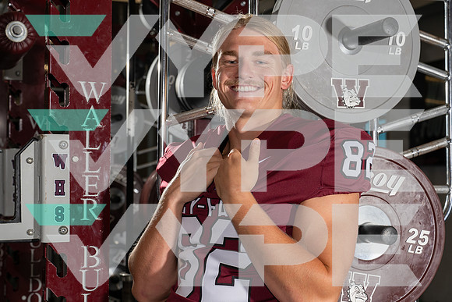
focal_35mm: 58
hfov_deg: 34.5
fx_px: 728
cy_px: 151
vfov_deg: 23.4
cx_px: 226
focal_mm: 58
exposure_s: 1/250
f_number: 5.6
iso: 200
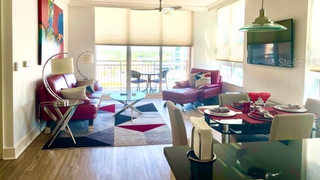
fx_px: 246
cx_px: 163
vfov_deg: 39.8
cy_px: 62
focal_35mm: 29
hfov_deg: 66.0
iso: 32
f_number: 1.6
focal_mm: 4.2
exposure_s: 1/354
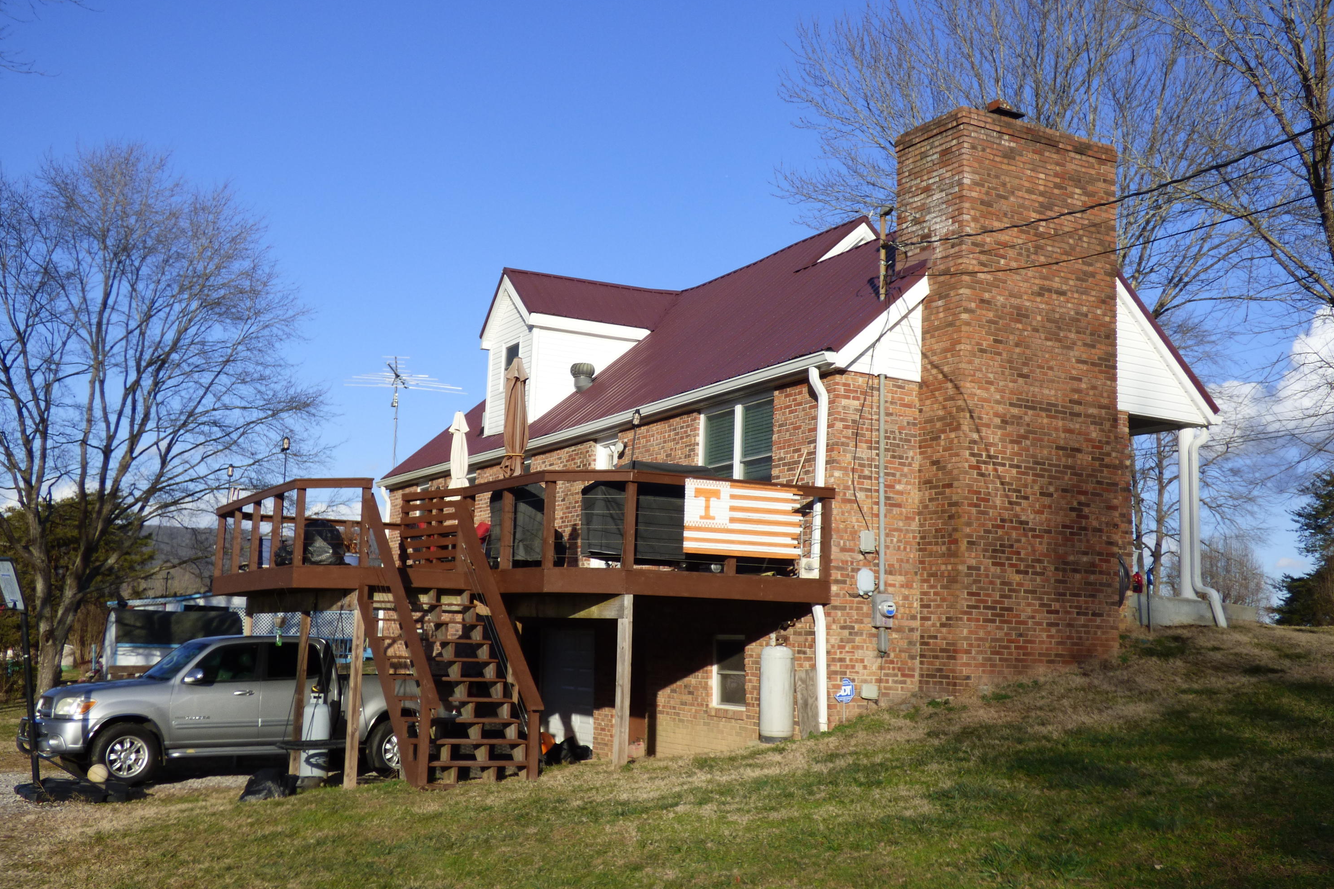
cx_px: 660
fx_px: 1445
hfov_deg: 49.6
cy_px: 432
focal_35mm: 39
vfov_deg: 34.2
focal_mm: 6.47
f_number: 3.5
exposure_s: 1/1000
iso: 100
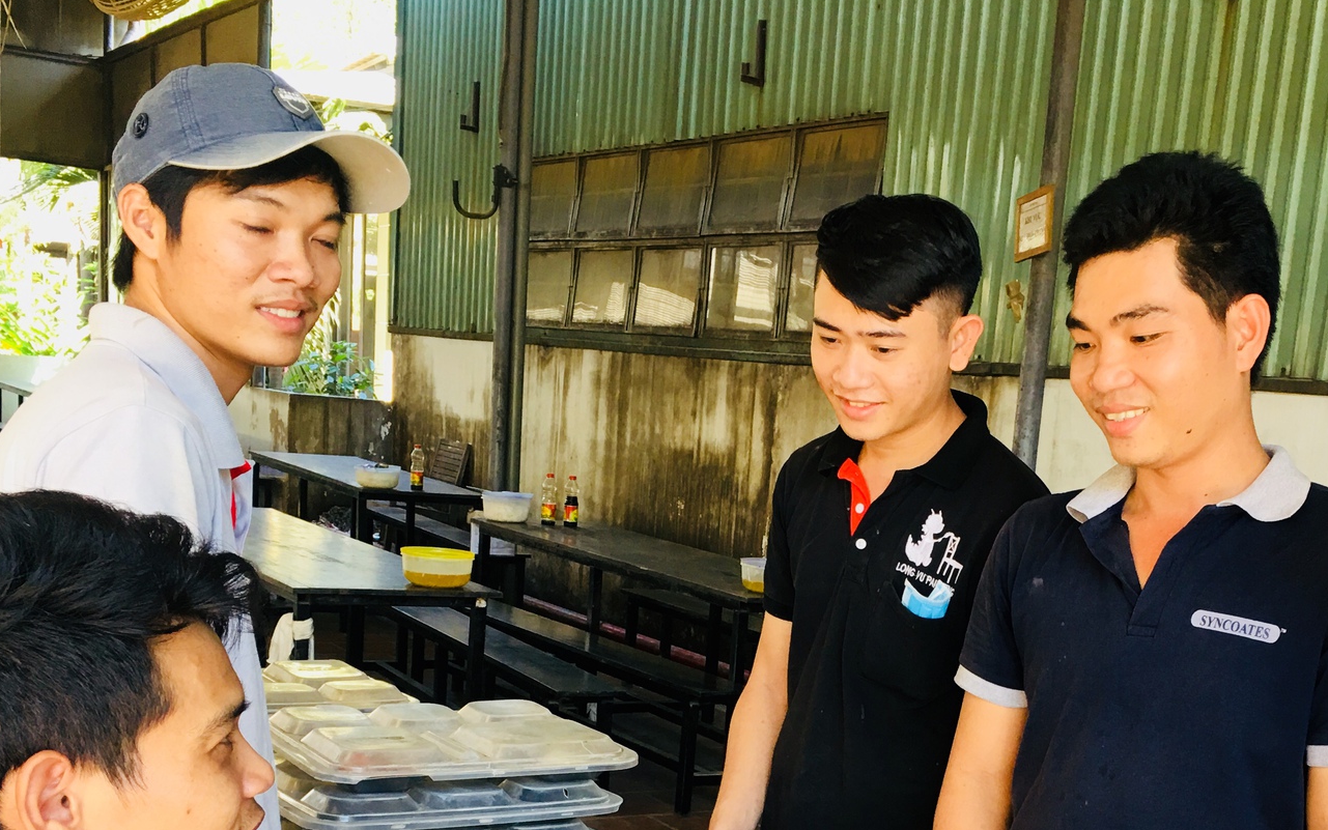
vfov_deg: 25.9
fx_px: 1737
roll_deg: -5.8
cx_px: 858
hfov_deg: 41.4
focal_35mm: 48
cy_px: 768
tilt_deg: -11.3
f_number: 2.2
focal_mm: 4.15
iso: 25
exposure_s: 1/33
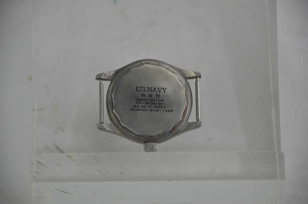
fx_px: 1729
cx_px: 154
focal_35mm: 202
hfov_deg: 10.2
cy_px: 102
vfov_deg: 6.8
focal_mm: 135
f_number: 5.6
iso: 400
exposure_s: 1/320
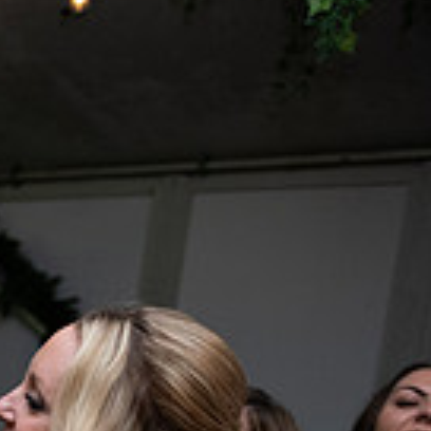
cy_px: 588
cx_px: -444
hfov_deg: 15.6
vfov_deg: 18.3
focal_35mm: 87
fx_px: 1226
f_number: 3.5
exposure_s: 1/160
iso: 800
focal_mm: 24
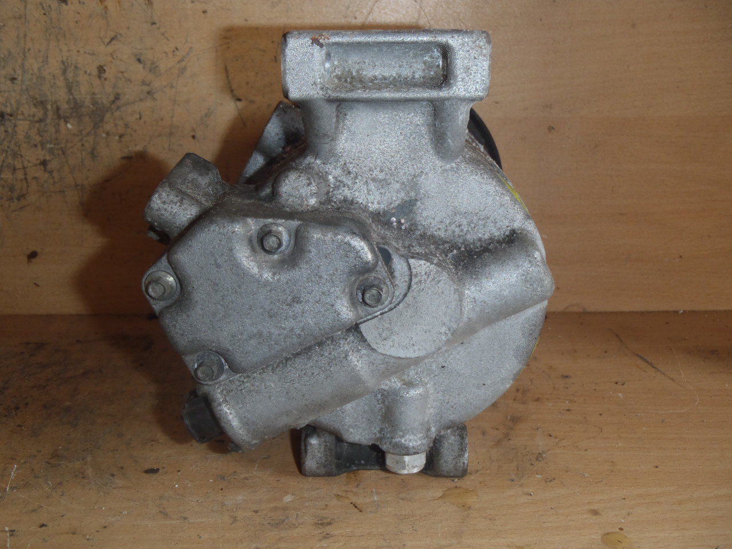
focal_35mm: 38
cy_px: 274
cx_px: 366
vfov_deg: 37.7
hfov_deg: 49.0
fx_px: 804
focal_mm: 6.83
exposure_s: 1/40
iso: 100
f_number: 4.6
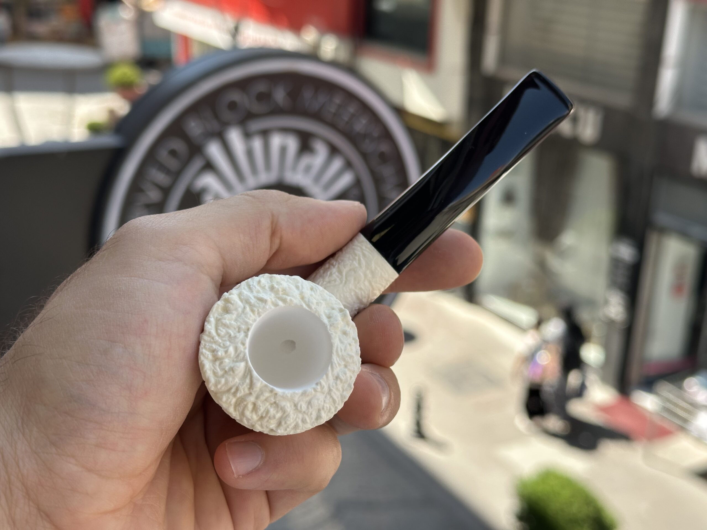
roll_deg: -2.7
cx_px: 354
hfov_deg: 39.7
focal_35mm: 48
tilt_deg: -19.5
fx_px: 980
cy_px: 265
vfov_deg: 30.3
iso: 64
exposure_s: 1/1030
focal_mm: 6.86
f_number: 1.78
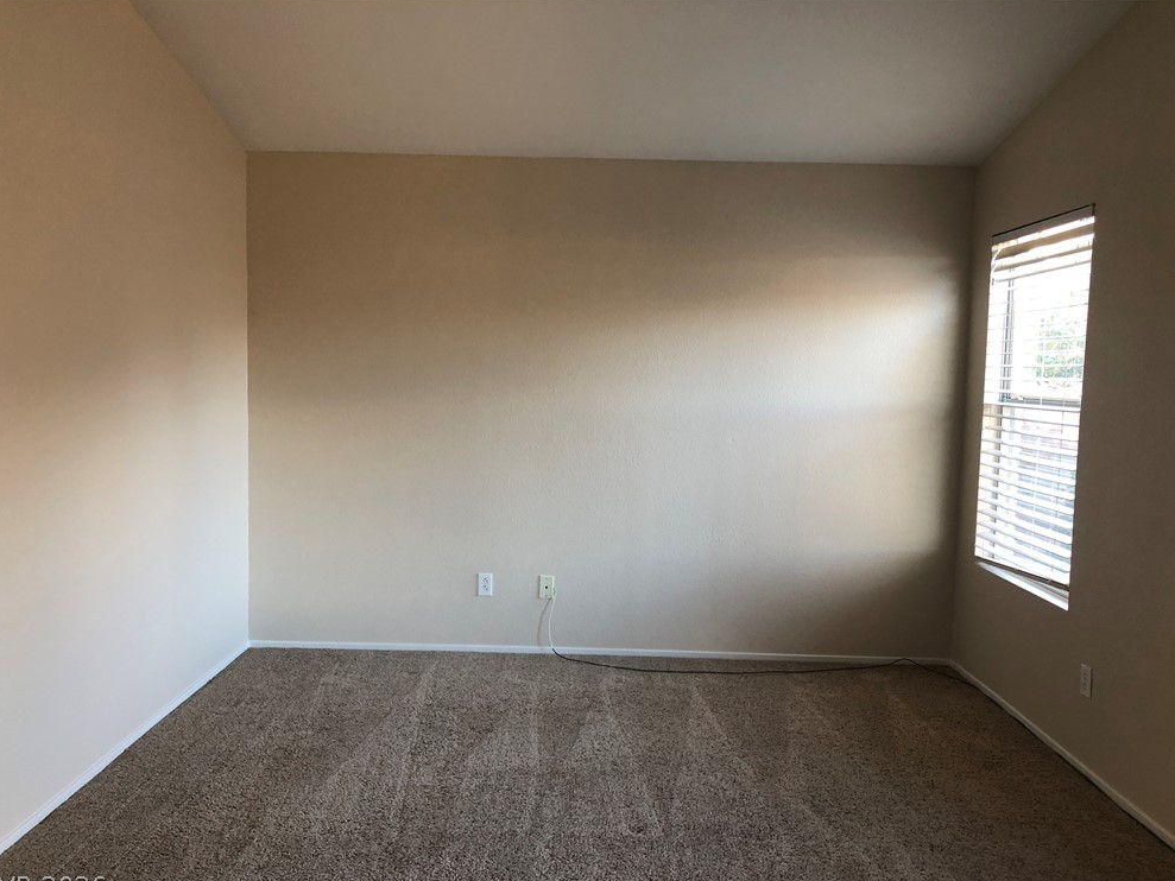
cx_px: 586
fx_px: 984
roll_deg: -0.9
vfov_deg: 48.2
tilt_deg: -5.3
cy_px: 450
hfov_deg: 61.7
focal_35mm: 29
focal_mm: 4
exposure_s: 1/24
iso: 40
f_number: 1.8
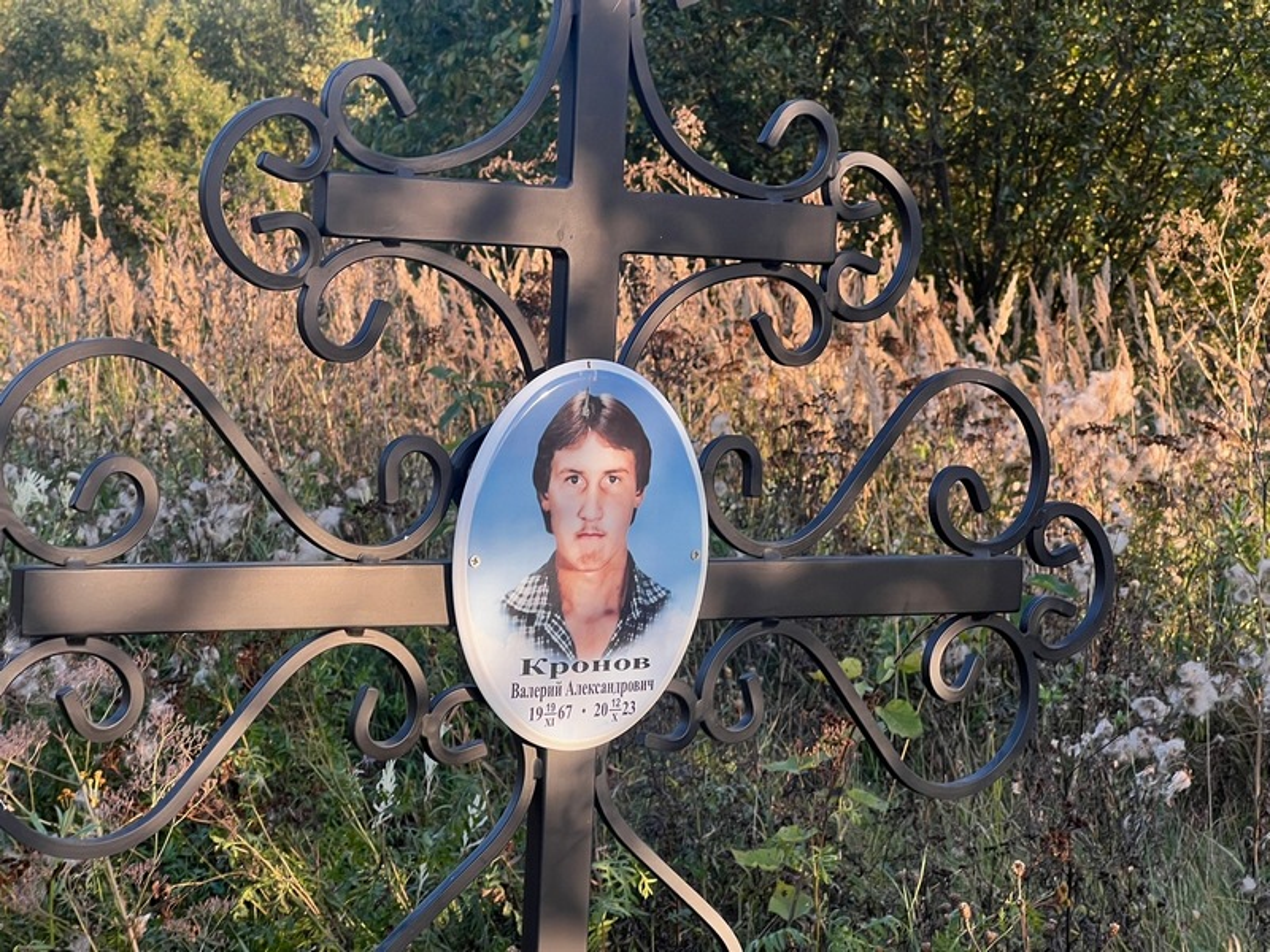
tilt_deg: -3.1
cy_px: 476
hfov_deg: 25.3
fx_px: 2825
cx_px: 635
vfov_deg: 19.1
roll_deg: -3.2
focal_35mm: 77
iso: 32
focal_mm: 9
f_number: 2.8
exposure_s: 1/99
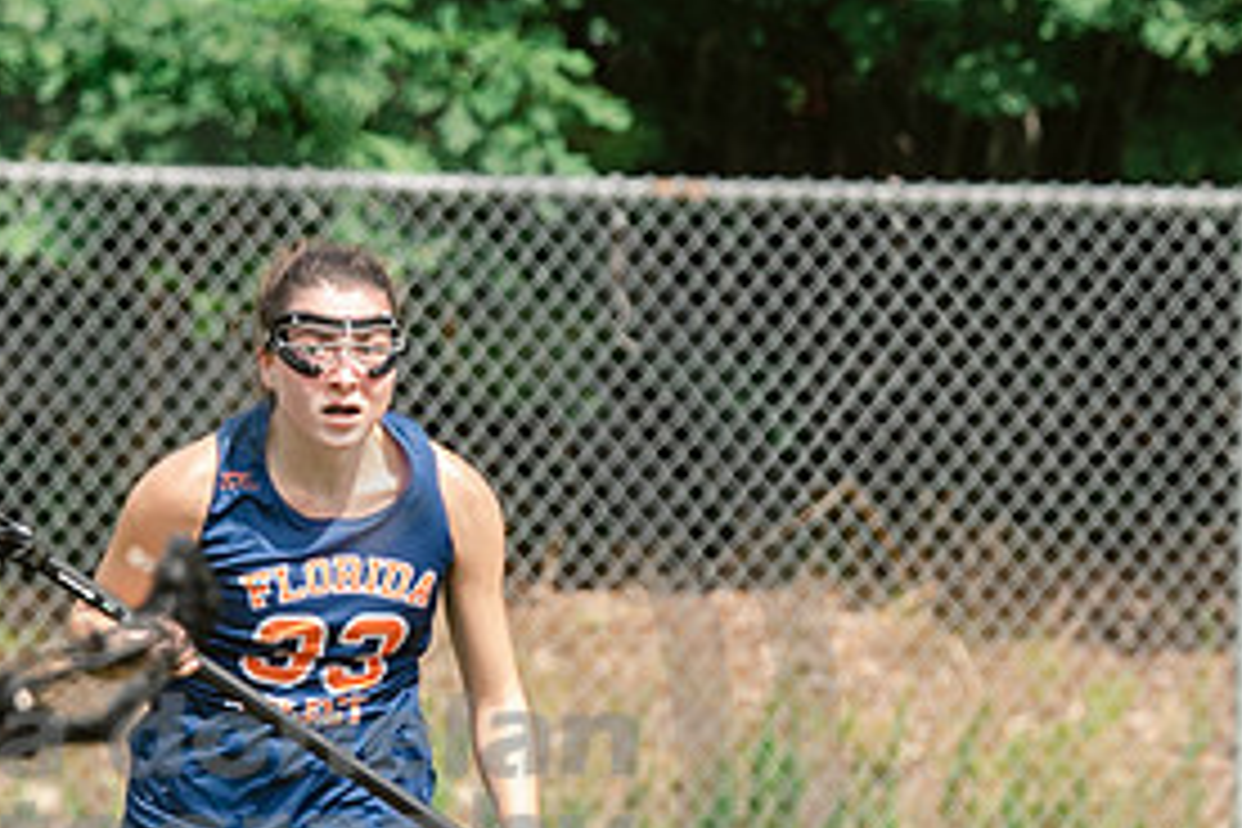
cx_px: 238
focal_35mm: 1212
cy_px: 926
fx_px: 41811
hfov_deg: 1.7
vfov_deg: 1.1
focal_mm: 200
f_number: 4.5
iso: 250
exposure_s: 1/1250
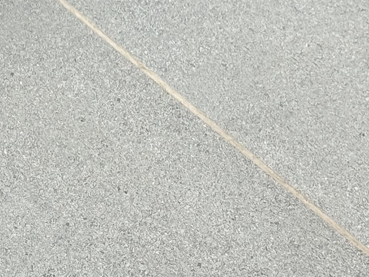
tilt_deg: -52.2
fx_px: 1823
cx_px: -155
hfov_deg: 11.2
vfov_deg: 8.6
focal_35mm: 171
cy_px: -24
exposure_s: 1/100
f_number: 1.78
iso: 160
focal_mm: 6.76
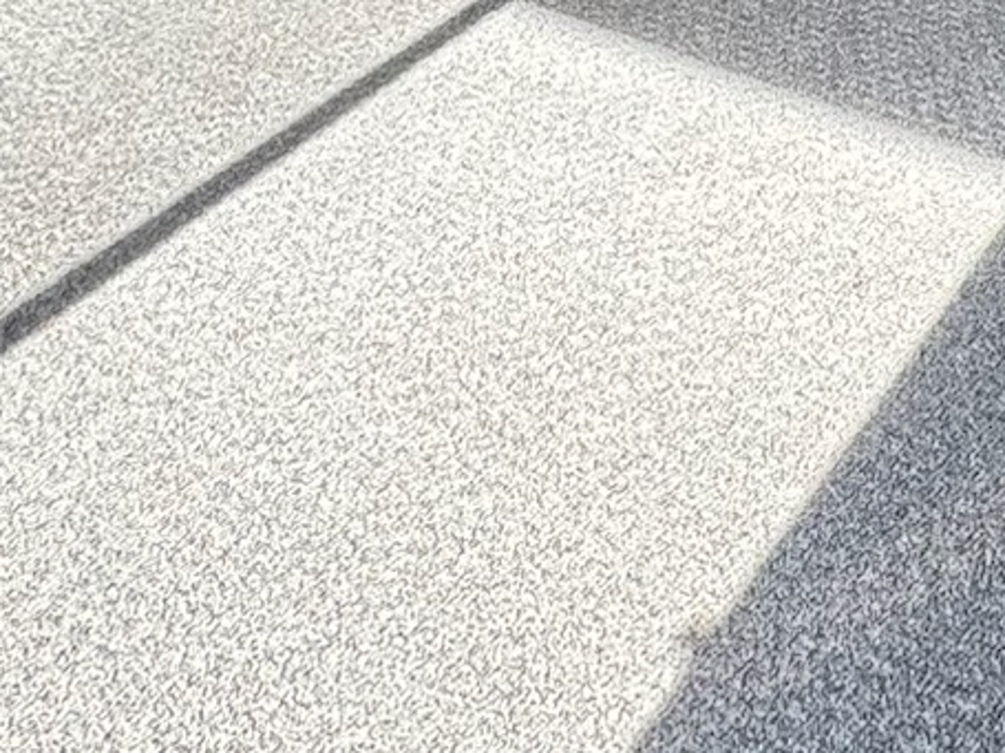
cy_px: -605
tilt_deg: -5.6
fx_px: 1829
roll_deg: +2.3
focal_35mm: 63
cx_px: 1365
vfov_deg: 18.3
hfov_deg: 25.6
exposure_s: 1/99
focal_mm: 2.22
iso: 100
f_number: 2.2
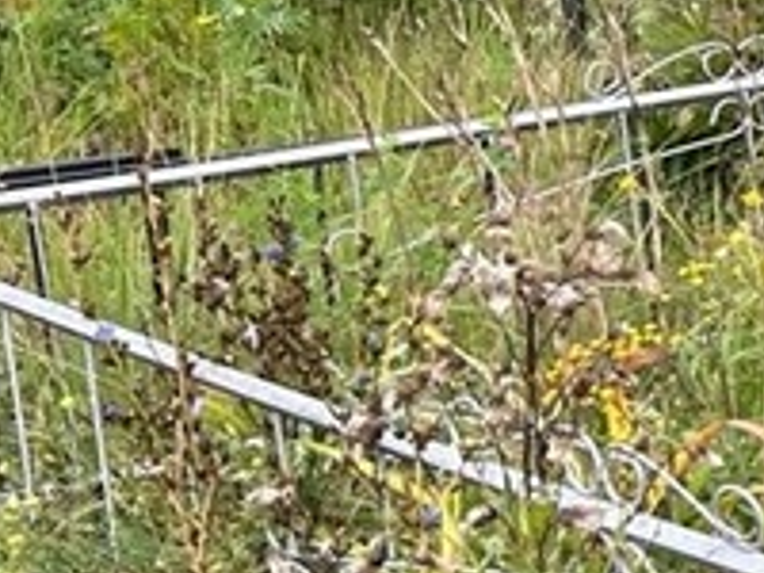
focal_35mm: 133
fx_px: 2935
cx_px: 1750
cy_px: 393
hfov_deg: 12.2
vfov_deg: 11.1
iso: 50
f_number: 1.5
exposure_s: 1/395
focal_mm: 5.7
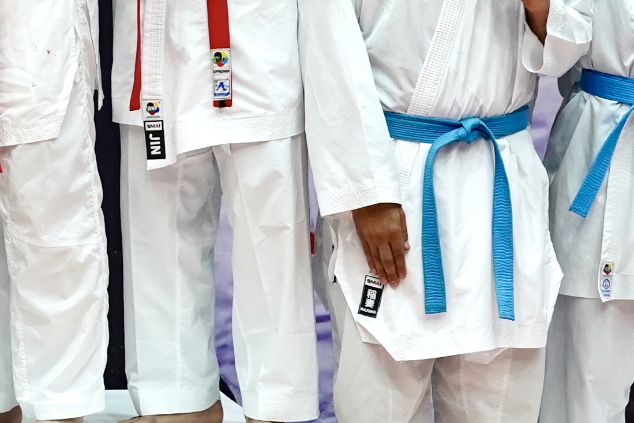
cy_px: 50
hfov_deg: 12.0
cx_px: -309
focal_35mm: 163
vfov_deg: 8.4
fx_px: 2871
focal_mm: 31
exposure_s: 1/320
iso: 2500
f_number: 5
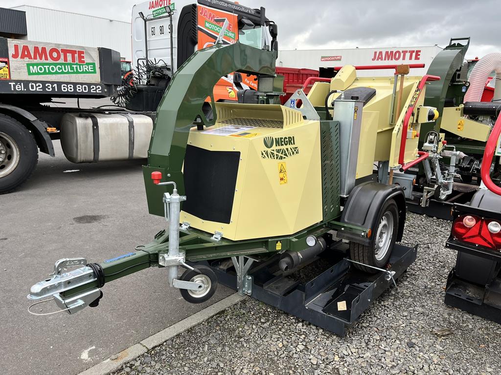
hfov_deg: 67.3
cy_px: 188
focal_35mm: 26
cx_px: 250
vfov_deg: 53.1
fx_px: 376
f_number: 1.6
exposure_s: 1/370
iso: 50
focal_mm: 5.1
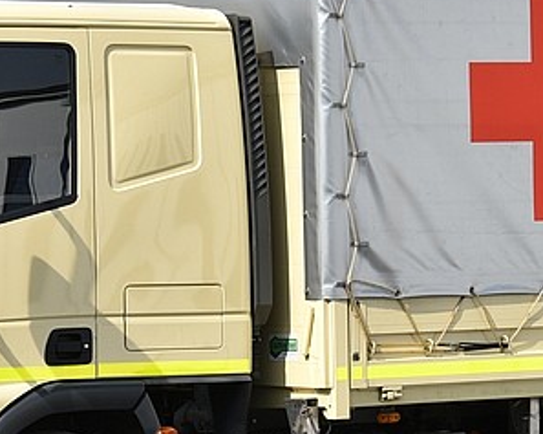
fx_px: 3885
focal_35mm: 242
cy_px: 200
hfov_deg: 8.0
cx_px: 347
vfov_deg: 6.4
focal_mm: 85
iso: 200
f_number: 10
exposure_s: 1/400
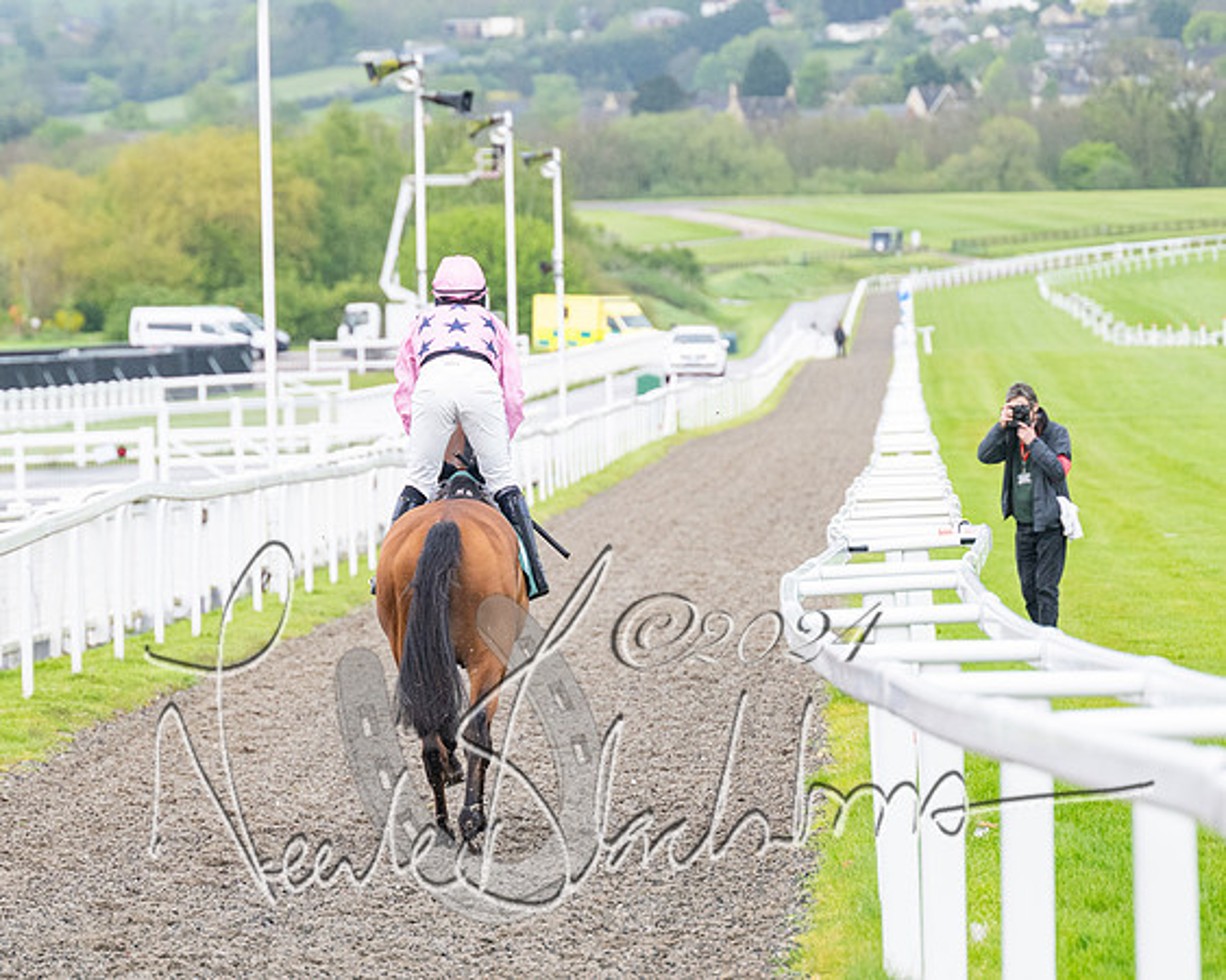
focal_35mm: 228
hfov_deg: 8.5
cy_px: 490
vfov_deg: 6.8
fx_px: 8255
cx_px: 496
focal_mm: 135
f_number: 4
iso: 800
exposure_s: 1/1600
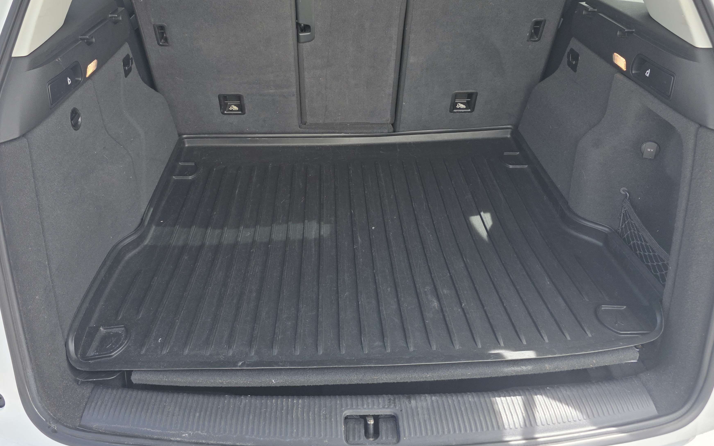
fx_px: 545
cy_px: 142
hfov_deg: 66.4
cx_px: 338
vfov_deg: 43.8
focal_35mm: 28
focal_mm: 6.3
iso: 25
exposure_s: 1/359
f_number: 1.7
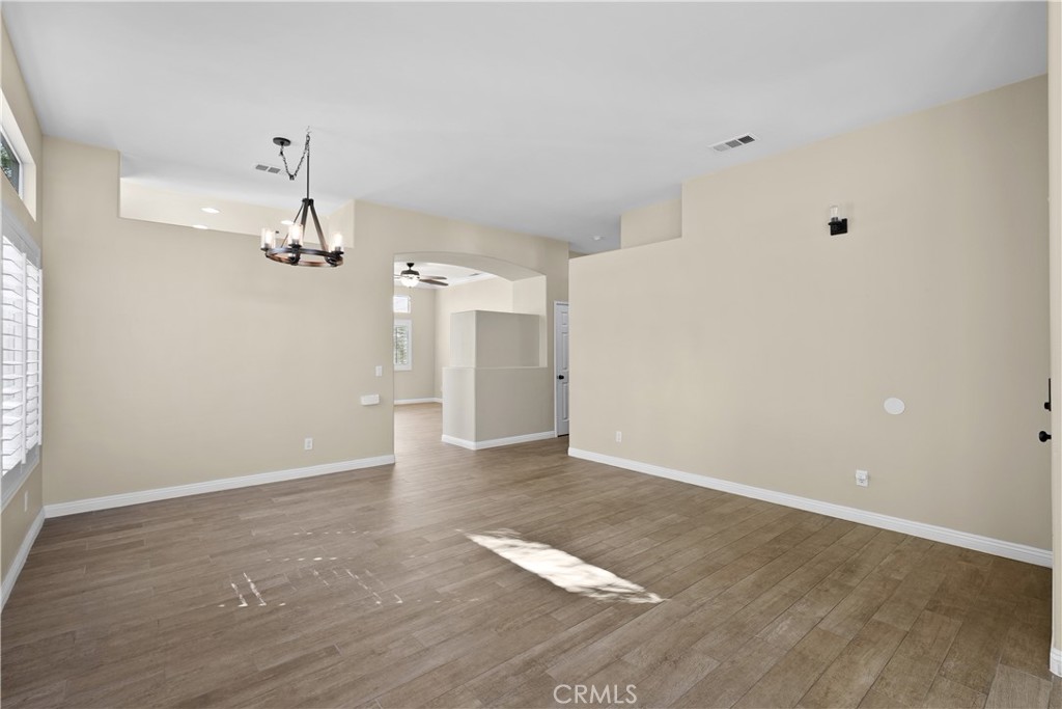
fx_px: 472
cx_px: 531
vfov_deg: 73.8
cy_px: 354
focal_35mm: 16
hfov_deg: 96.7
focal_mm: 16
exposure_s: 1/15
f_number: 5
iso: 800
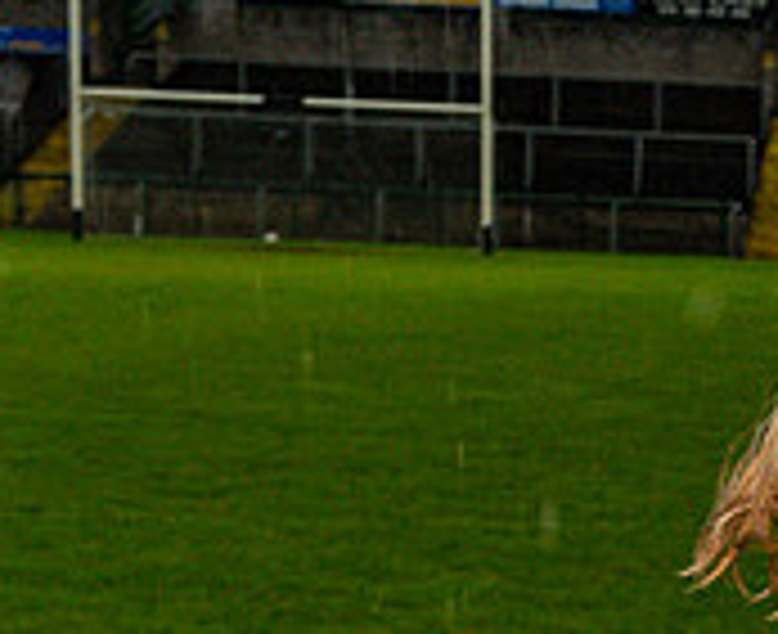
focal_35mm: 144
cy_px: 611
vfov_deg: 10.8
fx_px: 3340
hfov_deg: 12.1
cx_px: 1469
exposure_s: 1/200
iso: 1600
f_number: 4.5
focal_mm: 38
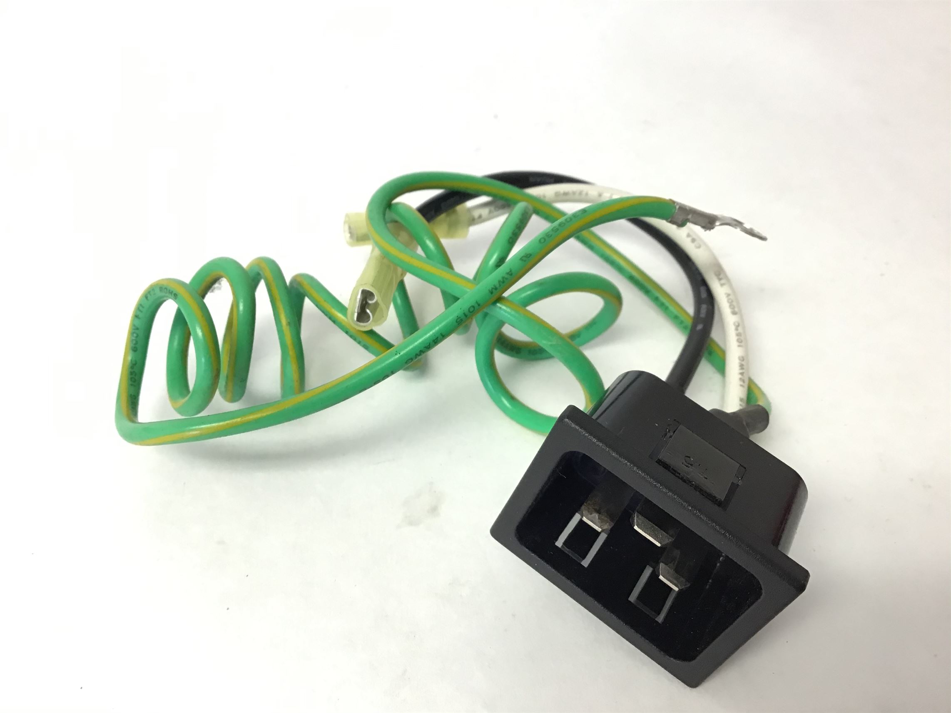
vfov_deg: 45.4
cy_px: 356
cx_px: 476
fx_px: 852
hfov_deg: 58.4
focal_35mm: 31
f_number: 2.4
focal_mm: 3.3
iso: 50
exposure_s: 1/33
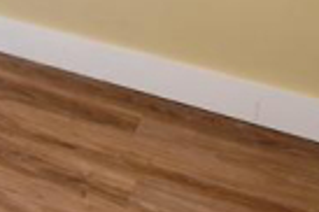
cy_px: -84
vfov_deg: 15.6
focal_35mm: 82
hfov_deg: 21.1
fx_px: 726
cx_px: -156
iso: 800
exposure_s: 1/125
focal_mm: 10
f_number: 5.6
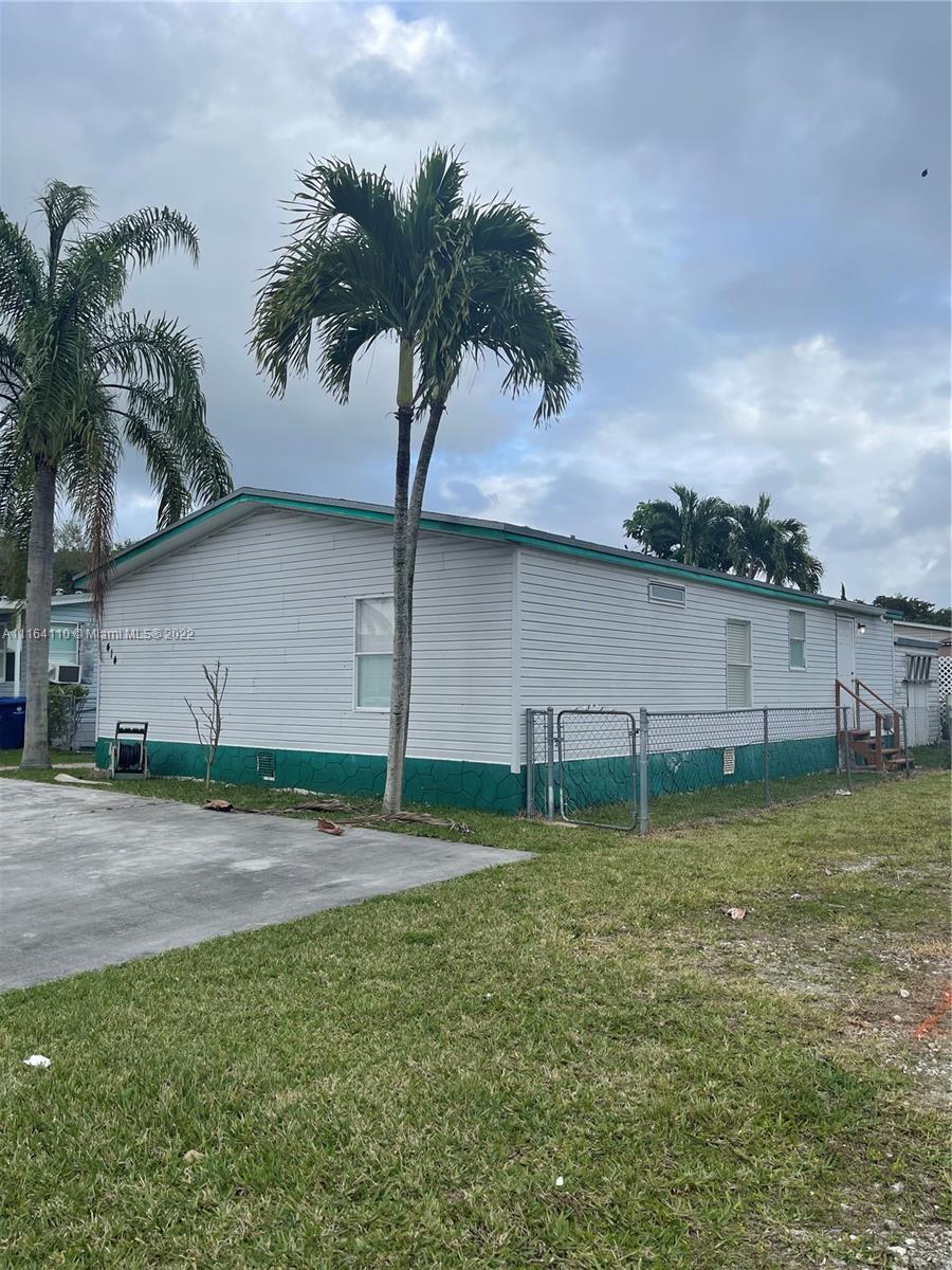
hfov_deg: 53.1
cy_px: 635
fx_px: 953
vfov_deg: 67.3
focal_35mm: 26
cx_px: 476
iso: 32
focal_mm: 5.1
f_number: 1.6
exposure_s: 1/2049
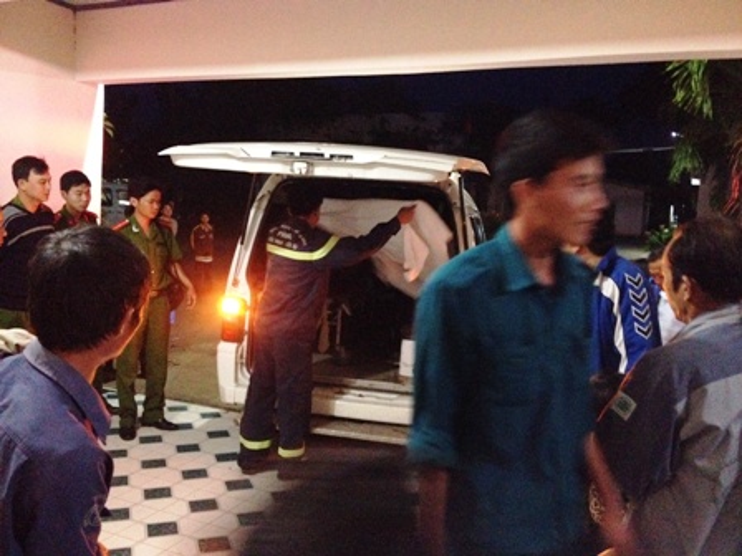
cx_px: 371
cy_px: 278
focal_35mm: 35
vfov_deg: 40.7
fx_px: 750
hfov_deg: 52.6
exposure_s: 1/15
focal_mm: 4.28
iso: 800
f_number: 2.4
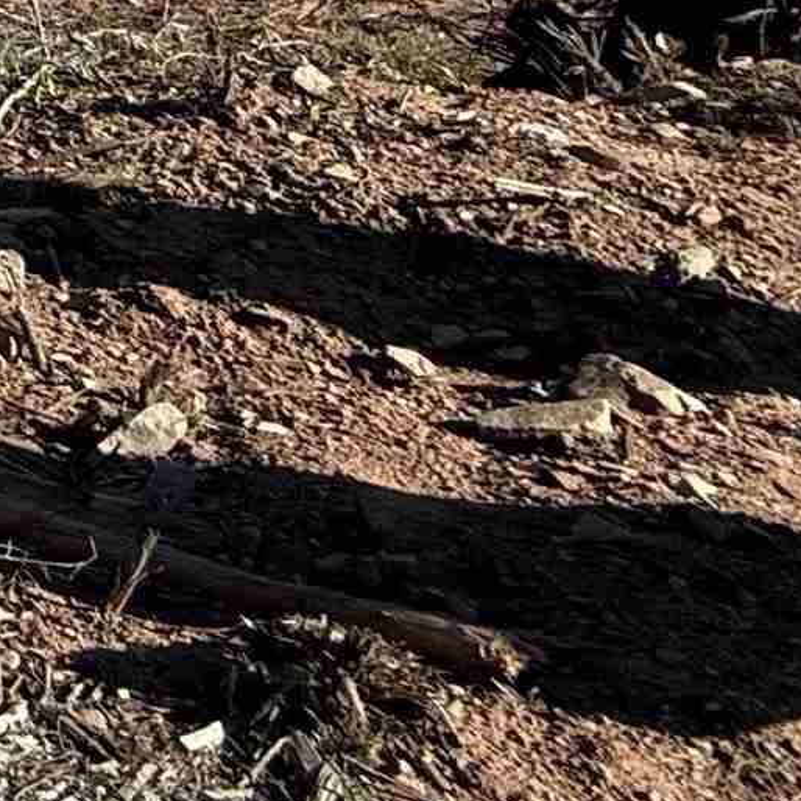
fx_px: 1937
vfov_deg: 19.0
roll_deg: -1.3
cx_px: -1351
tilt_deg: +3.6
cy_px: -561
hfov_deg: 13.1
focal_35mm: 74
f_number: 2.2
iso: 50
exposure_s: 1/1285
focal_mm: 2.22
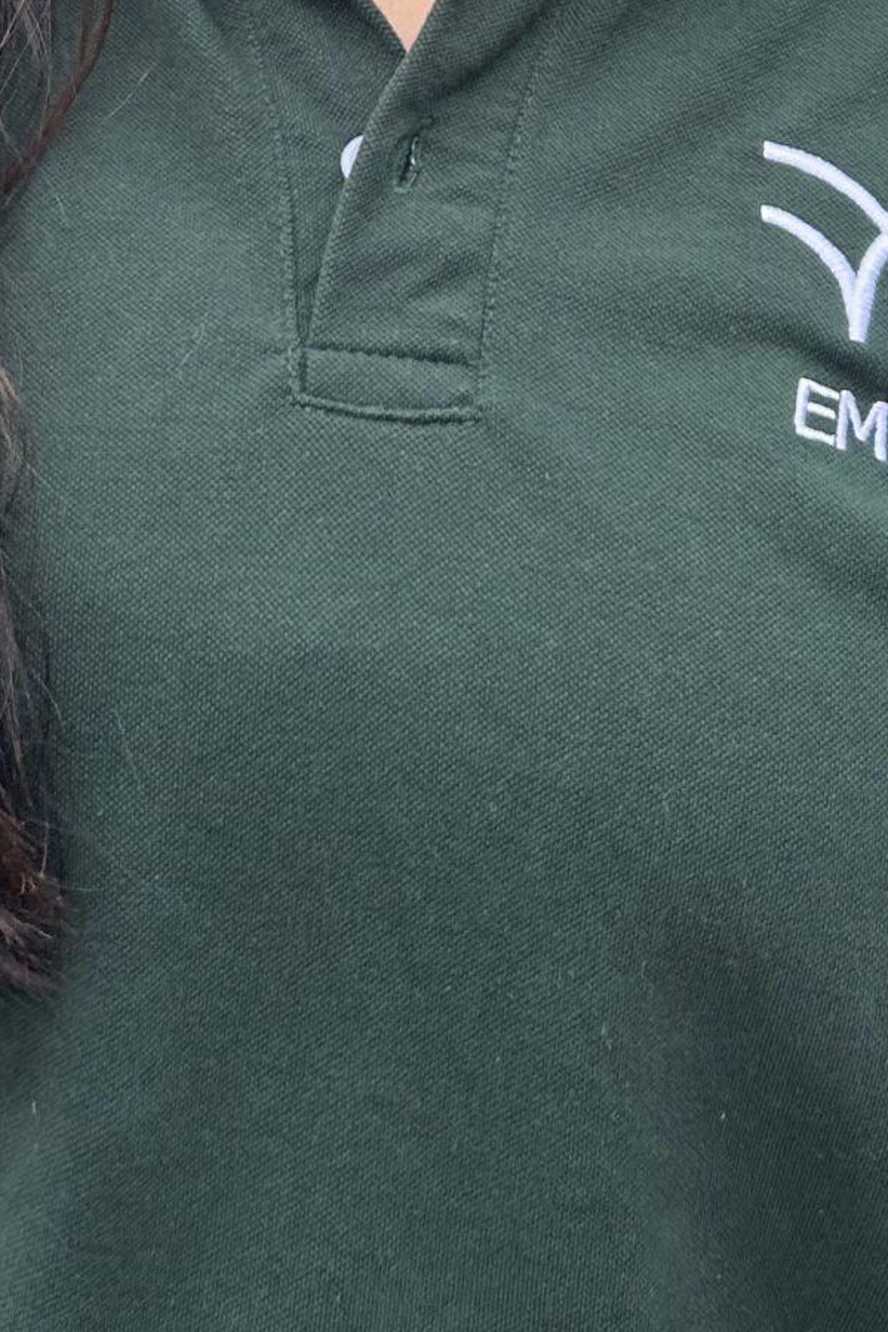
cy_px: -351
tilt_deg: -5.1
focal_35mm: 77
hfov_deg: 17.6
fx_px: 2850
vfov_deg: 23.6
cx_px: 209
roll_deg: +0.0
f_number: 1.5
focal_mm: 5.7
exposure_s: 1/1311
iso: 50
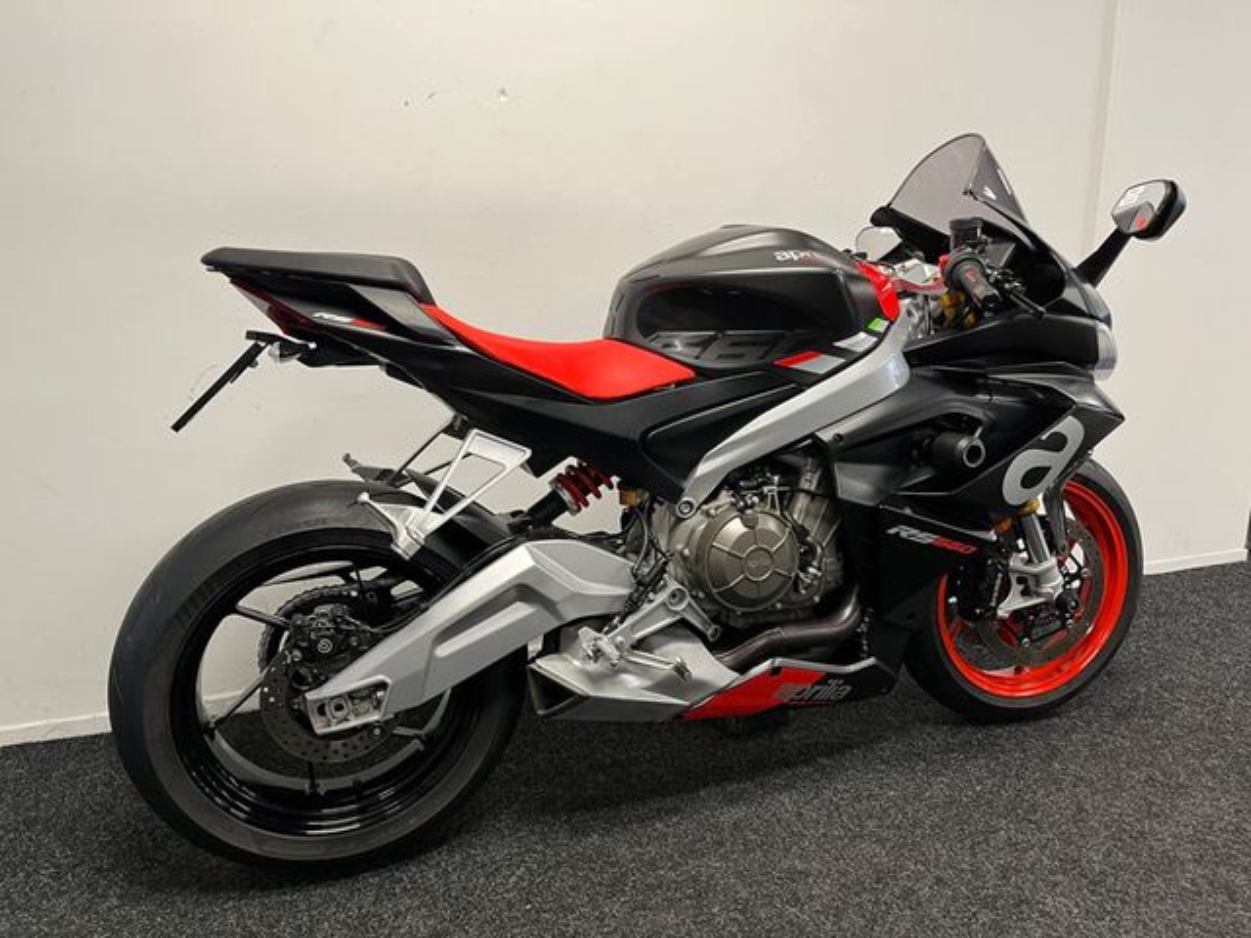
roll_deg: +1.4
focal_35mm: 26
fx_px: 940
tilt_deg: -12.8
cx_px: 626
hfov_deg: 67.3
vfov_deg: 53.1
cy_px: 469
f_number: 1.6
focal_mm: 5.1
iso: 100
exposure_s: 1/50
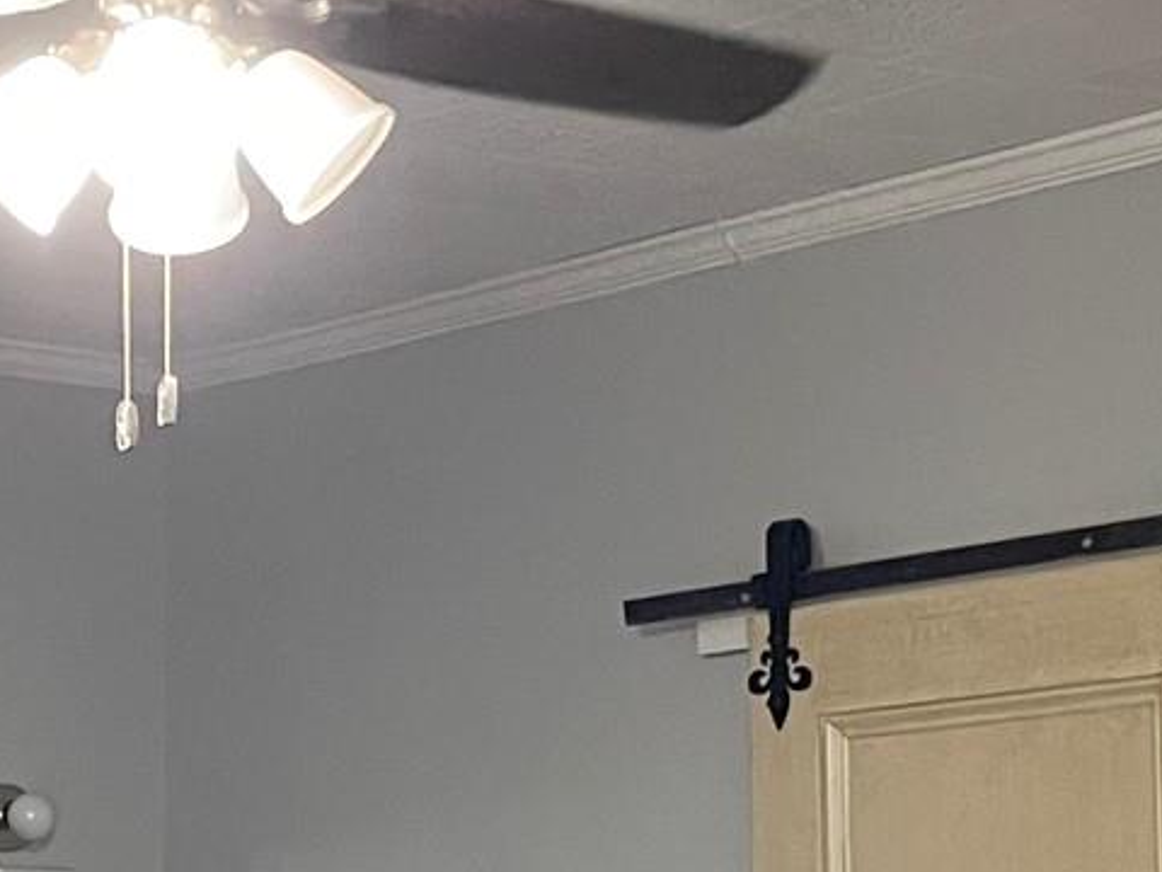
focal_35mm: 111
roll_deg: +0.6
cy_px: 1105
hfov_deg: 17.5
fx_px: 3726
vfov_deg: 12.9
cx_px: 133
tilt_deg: +1.9
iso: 500
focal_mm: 4.2
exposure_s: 1/60
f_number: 1.6
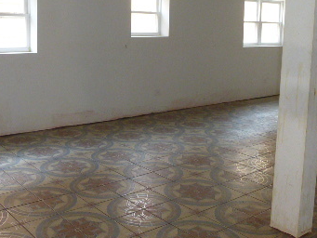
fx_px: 412
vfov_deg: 31.8
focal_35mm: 45
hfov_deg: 42.0
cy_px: 72
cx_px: 137
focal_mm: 4.3
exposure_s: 1/60
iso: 500
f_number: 3.3
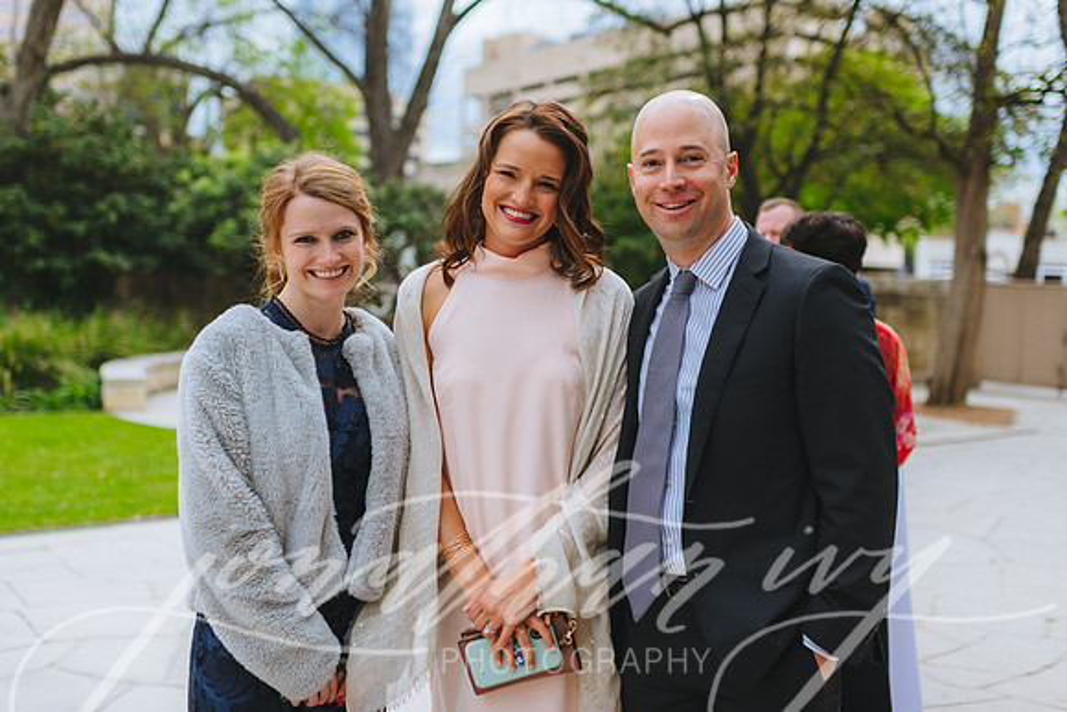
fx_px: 1192
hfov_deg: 48.2
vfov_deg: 33.2
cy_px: 303
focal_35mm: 40
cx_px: 488
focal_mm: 35
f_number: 2
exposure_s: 1/1600
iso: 80
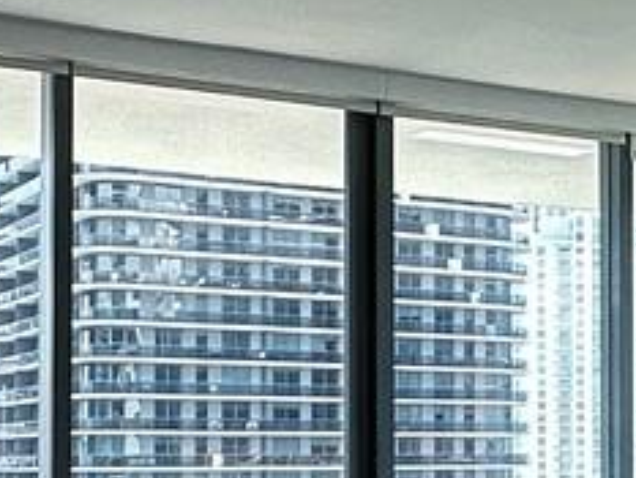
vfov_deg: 15.3
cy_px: 415
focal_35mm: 96
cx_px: 833
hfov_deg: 18.9
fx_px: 1765
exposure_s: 1/120
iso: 50
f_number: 2.2
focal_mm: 2.22
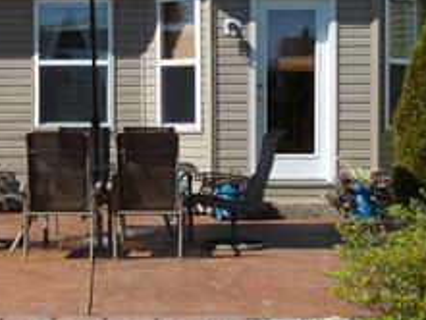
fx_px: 1034
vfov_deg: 17.6
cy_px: 148
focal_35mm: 84
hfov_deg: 23.0
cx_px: 93
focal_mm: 5.1
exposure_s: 1/500
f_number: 5.6
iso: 100
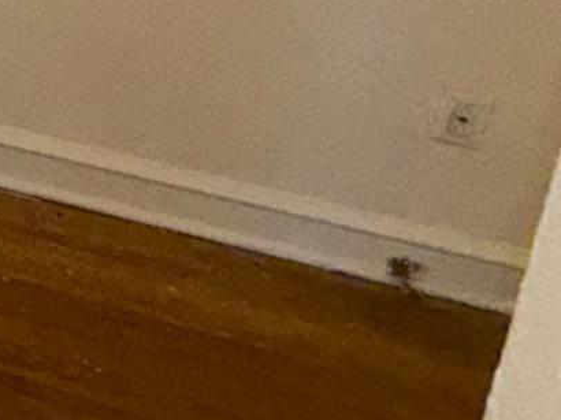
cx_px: -796
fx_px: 1134
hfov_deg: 15.0
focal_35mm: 70
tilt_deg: -12.4
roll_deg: -1.4
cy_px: -224
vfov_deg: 18.4
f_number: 2.2
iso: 125
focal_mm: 2.22
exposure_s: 1/120
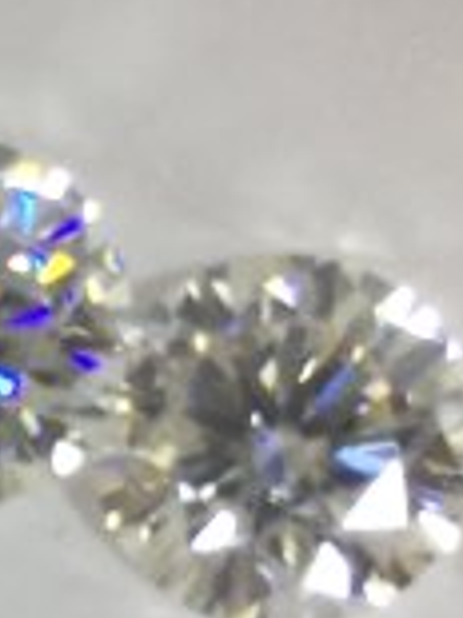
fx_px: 2857
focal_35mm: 160
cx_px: -196
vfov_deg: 12.2
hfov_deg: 9.1
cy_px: 616
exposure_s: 1/33
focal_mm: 4.15
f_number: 2.2
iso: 80
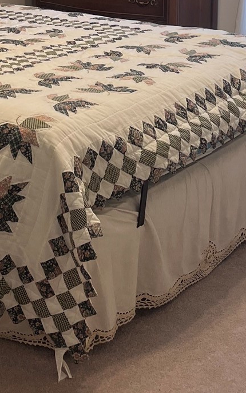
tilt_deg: -9.7
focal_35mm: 82
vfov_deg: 24.0
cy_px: -6
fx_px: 880
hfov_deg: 15.9
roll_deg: -0.5
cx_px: 82
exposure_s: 1/60
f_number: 1.6
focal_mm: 5.1
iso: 80
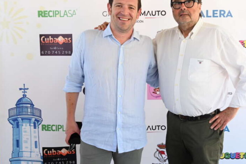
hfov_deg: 41.4
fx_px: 321
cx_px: 162
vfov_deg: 28.6
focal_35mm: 47
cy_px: 68
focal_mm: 32
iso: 400
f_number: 5
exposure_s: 1/125
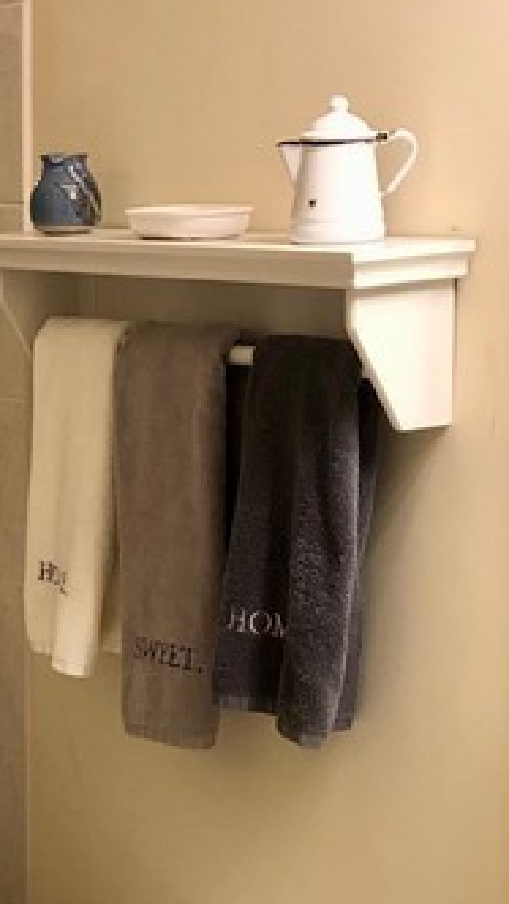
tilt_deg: -15.5
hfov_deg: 12.7
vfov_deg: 22.2
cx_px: -27
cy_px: 790
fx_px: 2253
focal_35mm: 94
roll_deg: +0.5
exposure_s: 1/24
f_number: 1.8
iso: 40
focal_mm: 3.99
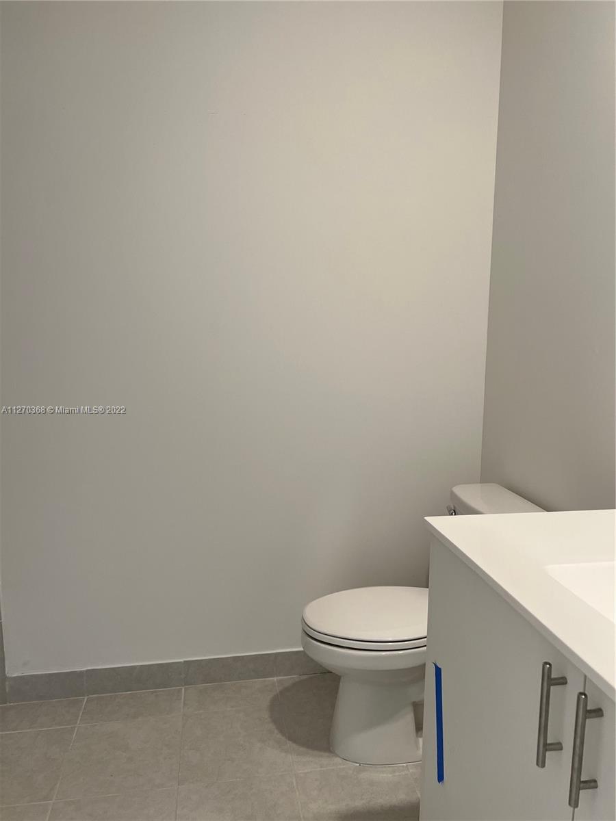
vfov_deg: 67.3
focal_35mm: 26
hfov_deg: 53.1
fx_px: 617
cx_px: 308
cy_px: 410
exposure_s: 1/120
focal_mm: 5.7
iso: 125
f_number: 1.5
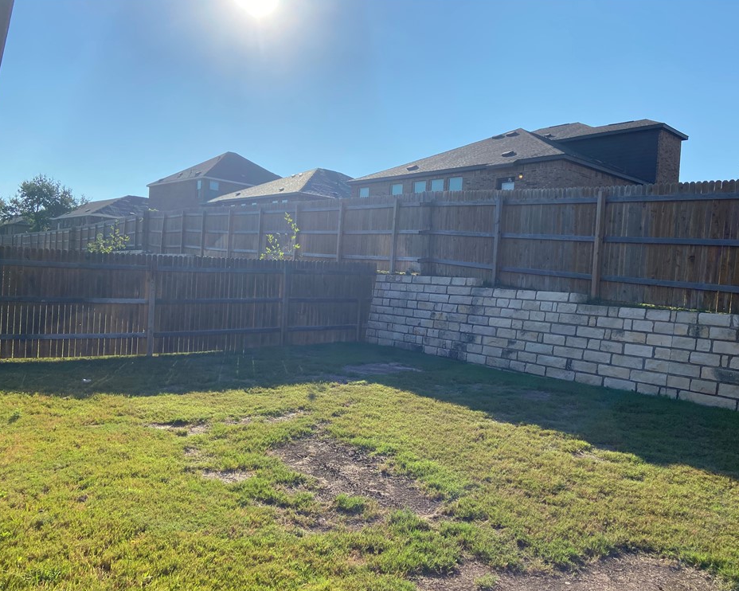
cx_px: 387
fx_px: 612
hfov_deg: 62.2
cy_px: 300
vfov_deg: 51.5
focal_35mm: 28
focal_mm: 4.25
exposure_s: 1/4608
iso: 32
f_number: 1.8
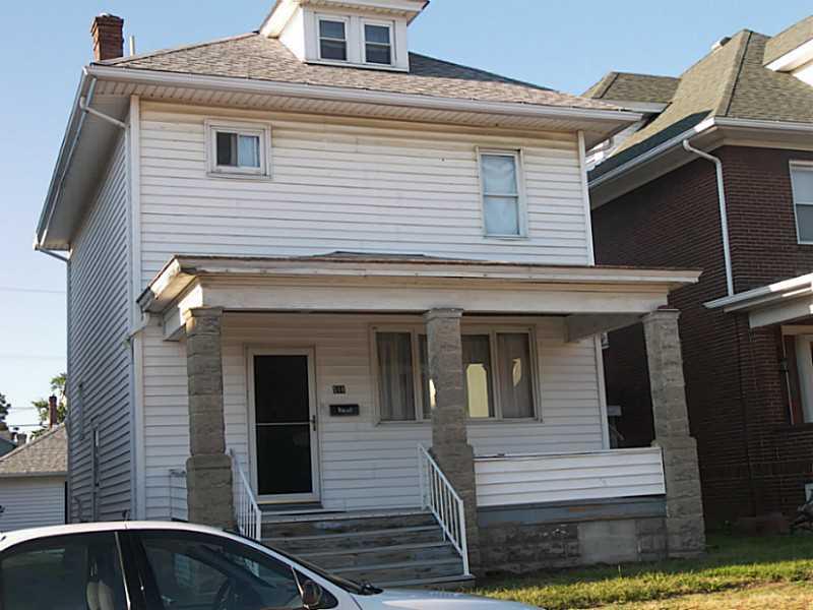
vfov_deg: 28.0
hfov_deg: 36.8
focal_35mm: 52
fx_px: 1221
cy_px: 305
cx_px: 406
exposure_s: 1/160
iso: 50
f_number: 3.6
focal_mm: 10.8
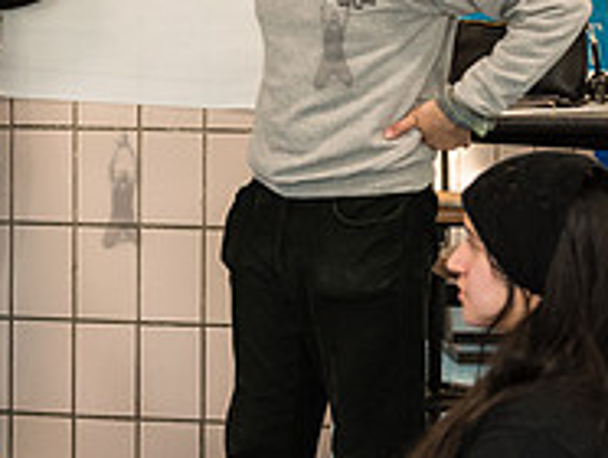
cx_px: -301
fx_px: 2409
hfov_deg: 13.5
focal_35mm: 137
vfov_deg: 10.8
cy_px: 31
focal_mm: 45
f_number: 3.5
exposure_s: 1/125
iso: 1600
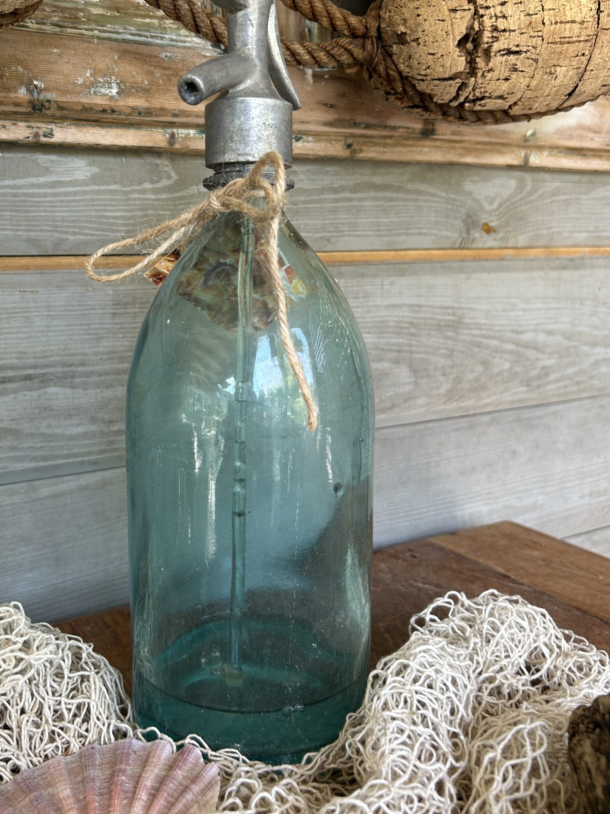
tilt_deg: -7.9
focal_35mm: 33
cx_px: 238
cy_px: 356
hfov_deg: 42.7
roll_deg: -0.3
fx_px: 775
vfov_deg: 55.2
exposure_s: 1/121
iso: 50
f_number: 1.5
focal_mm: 5.7
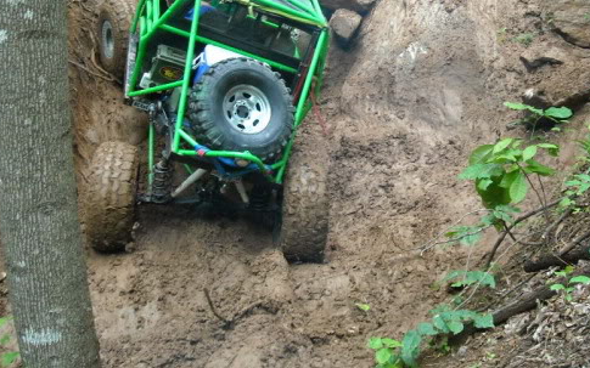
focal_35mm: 49
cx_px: 311
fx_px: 788
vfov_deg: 26.0
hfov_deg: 41.0
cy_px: 96
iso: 237
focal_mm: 5.7
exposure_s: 1/184
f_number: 2.8
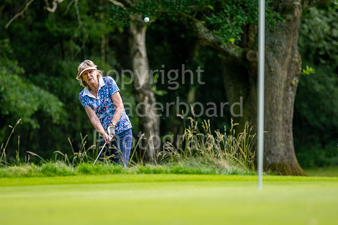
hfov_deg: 4.6
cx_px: 169
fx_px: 4222
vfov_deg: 3.1
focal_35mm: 450
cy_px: 112
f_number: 4
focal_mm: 300
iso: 200
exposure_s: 1/500
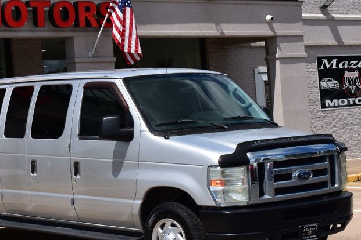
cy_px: 102
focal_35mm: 89
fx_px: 892
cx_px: 65
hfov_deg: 22.5
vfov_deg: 15.4
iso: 220
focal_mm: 36
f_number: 11
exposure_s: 1/500
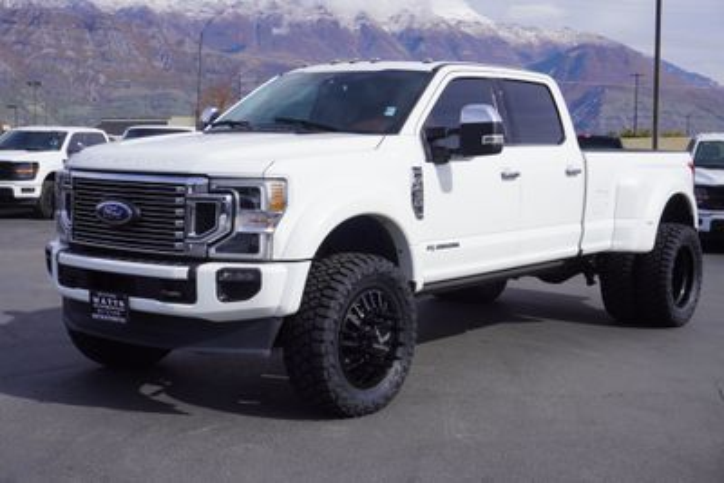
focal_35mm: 50
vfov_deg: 27.3
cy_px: 242
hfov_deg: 40.0
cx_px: 362
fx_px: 996
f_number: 11
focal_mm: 33
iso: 100
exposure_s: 1/200
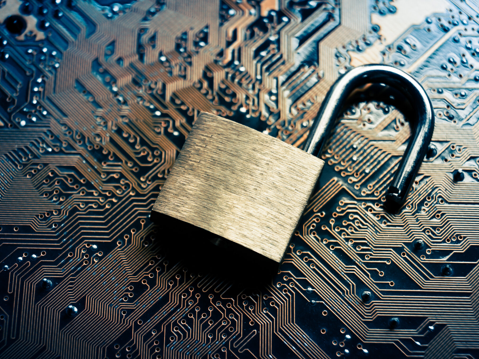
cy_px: 180
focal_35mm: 90
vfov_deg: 16.5
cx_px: 243
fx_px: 1239
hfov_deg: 21.9
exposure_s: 1/20
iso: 100
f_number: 7.1
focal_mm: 55
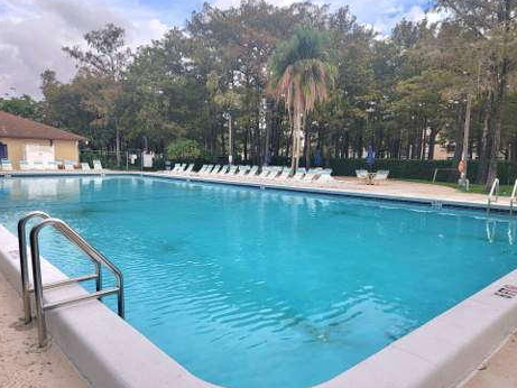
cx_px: 258
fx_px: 373
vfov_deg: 54.9
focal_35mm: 25
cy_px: 196
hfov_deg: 69.4
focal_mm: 6.7
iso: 16
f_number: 1.8
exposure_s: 1/294
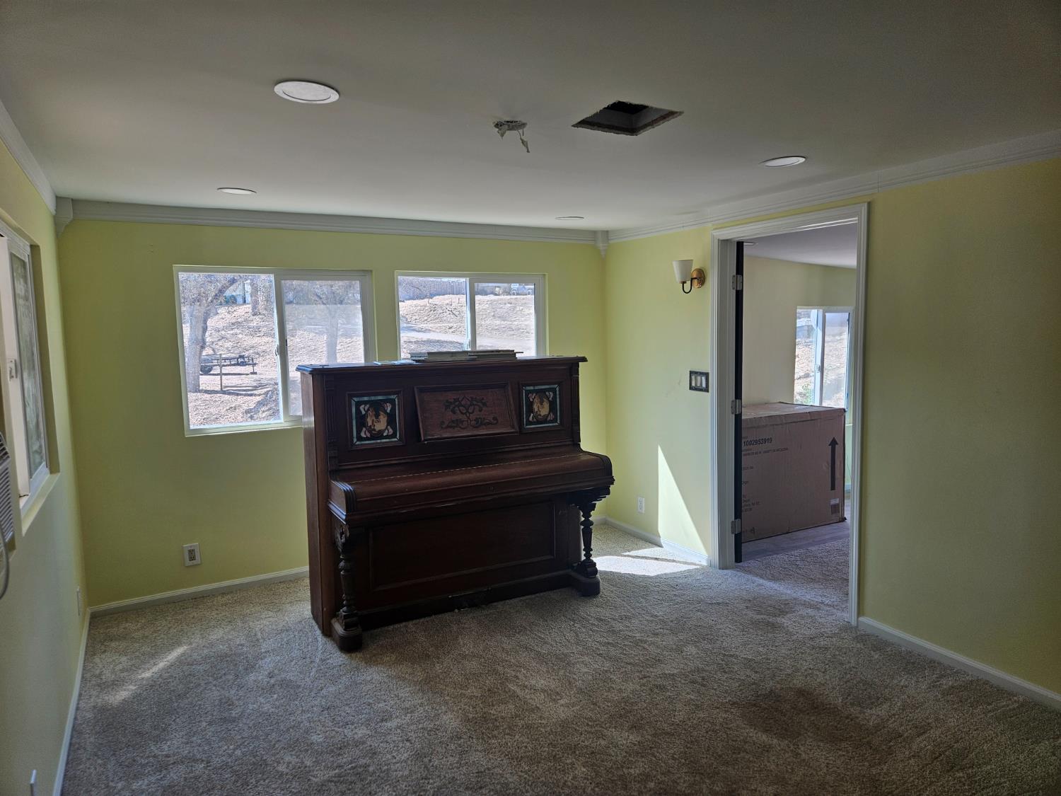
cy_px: 398
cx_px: 530
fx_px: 705
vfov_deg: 58.9
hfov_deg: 73.9
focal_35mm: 23
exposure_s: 1/180
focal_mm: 5.4
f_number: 1.8
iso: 40
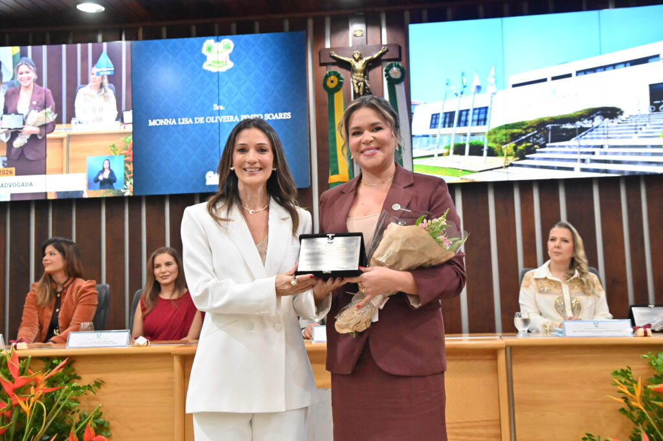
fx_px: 810
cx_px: 332
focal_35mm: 44
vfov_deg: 30.5
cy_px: 220
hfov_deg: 44.5
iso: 5000
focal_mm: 44
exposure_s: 1/200
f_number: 5.6
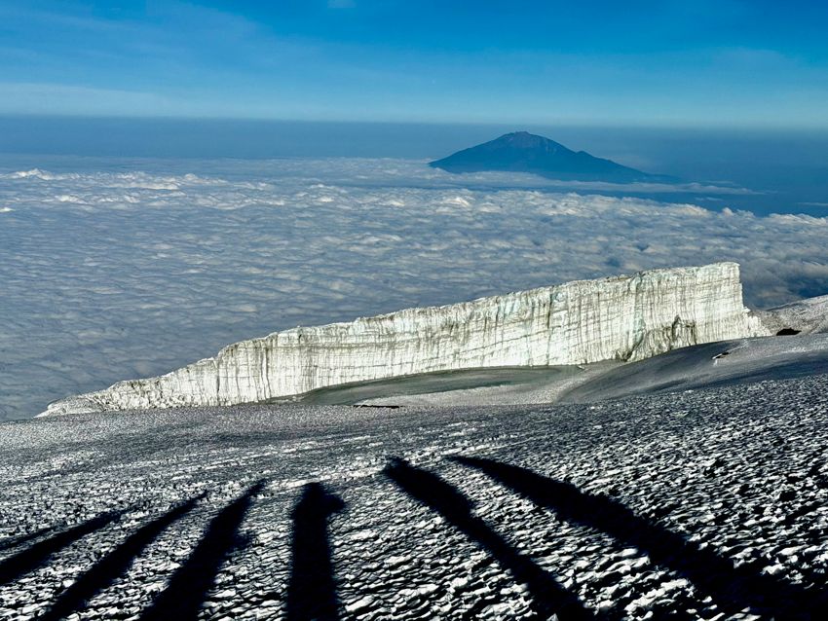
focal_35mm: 48
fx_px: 1148
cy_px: 310
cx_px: 414
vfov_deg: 30.3
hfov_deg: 39.6
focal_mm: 6.76
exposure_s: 1/20408
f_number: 1.78
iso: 80
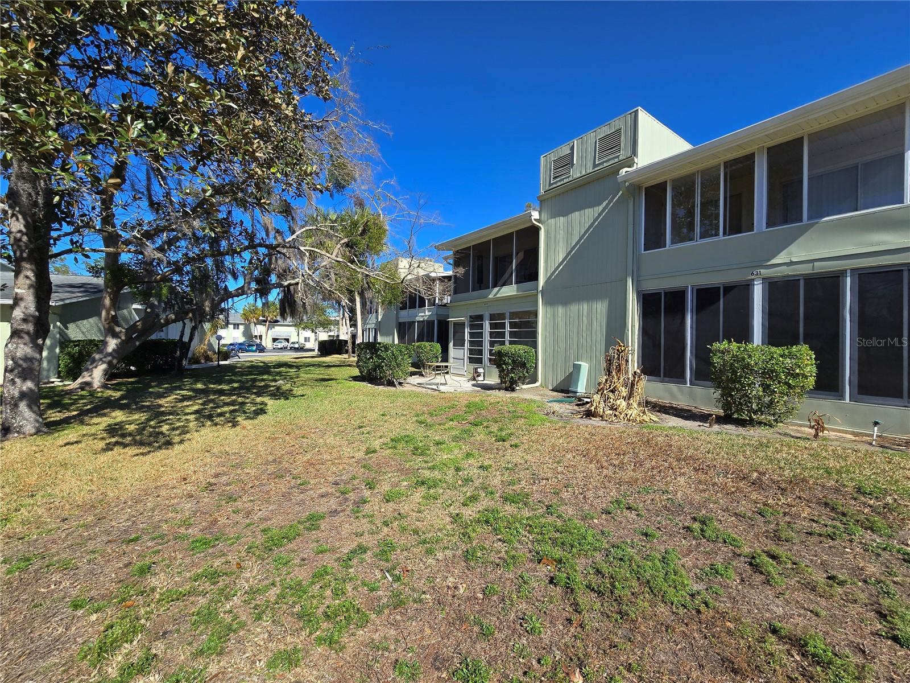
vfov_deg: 89.9
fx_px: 342
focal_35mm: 13
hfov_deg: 106.2
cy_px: 342
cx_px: 455
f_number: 2.2
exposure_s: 1/1920
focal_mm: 2.2
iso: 50
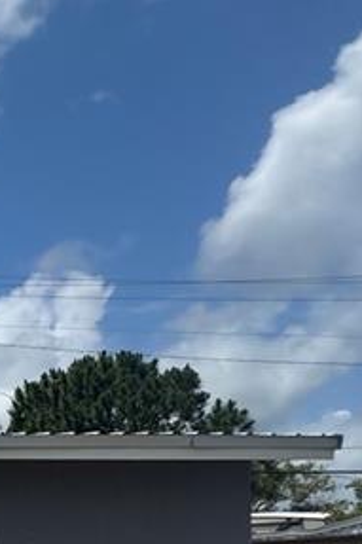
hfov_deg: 16.7
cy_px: 544
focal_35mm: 52
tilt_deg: +1.3
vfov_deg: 34.7
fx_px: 785
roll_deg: -1.1
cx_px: -421
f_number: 2.2
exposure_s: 1/2985
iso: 50
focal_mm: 2.22
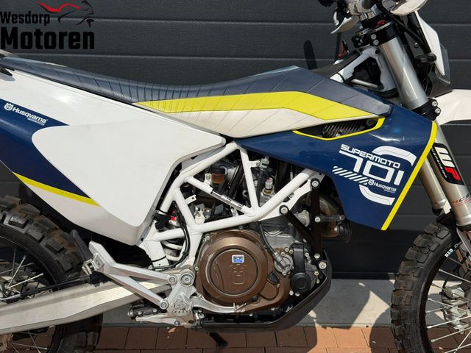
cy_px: 176
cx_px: 236
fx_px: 653
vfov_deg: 30.3
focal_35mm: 48
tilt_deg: -22.7
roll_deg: +0.5
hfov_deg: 39.7
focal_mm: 6.76
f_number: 1.78
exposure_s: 1/13333
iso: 64
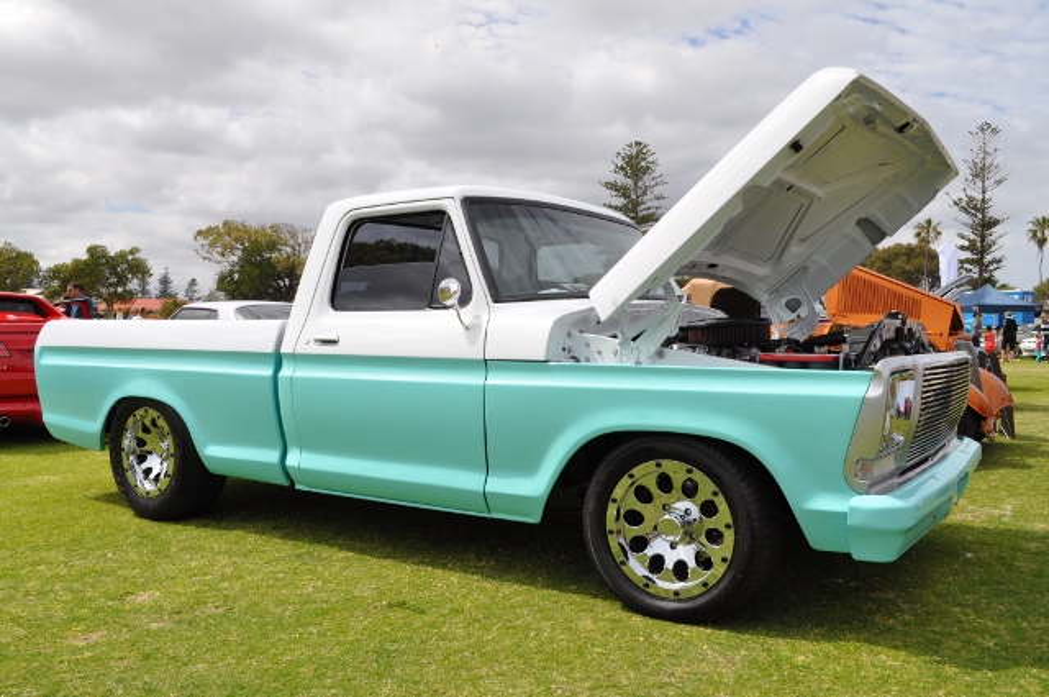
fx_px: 873
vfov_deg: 43.5
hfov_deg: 62.0
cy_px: 348
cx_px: 524
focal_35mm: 30
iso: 500
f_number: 13
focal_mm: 20
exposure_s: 1/640
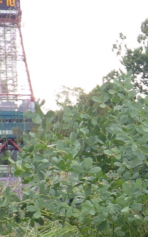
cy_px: 242
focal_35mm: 125
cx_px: 287
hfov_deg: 9.8
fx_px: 807
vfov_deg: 16.3
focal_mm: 5
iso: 125
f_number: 4.2
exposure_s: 1/160
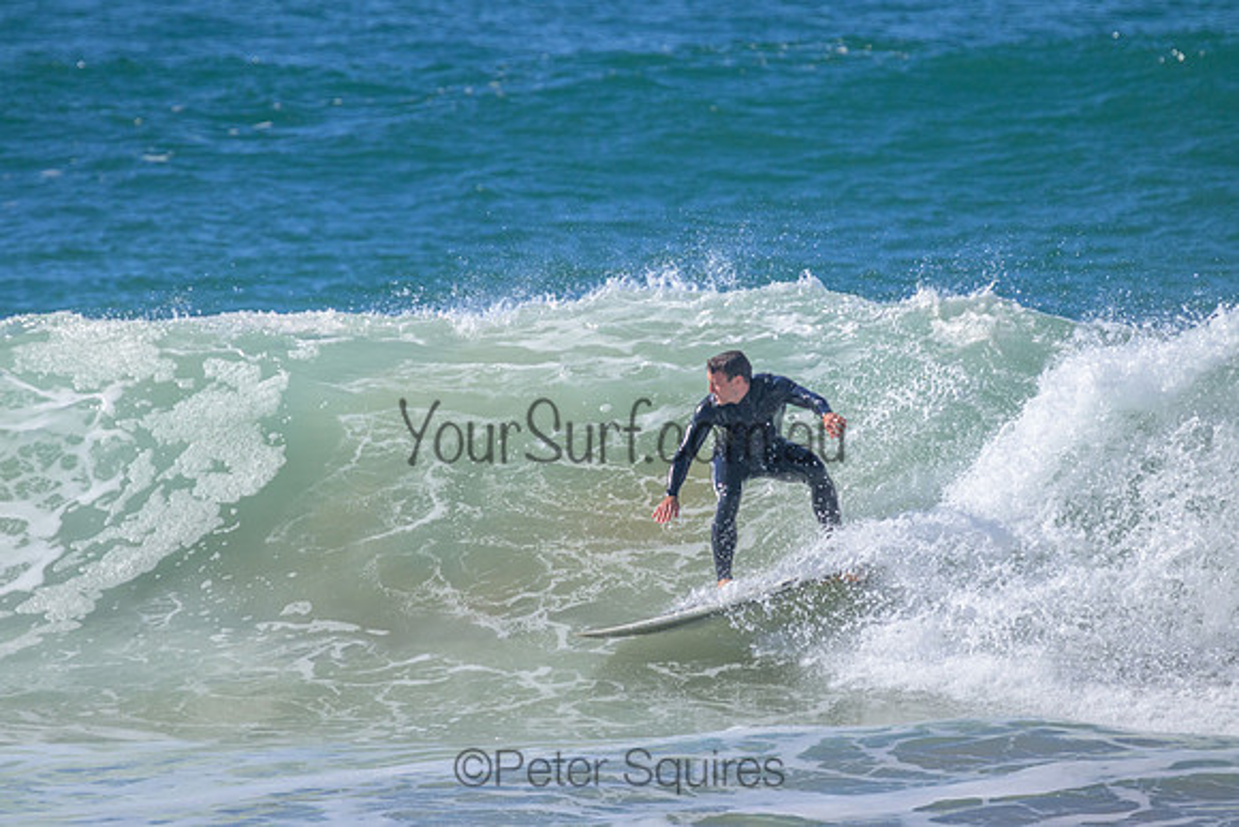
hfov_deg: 2.6
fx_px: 27538
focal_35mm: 800
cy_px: 414
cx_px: 620
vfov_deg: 1.7
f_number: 11
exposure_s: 1/2000
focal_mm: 800
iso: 1250
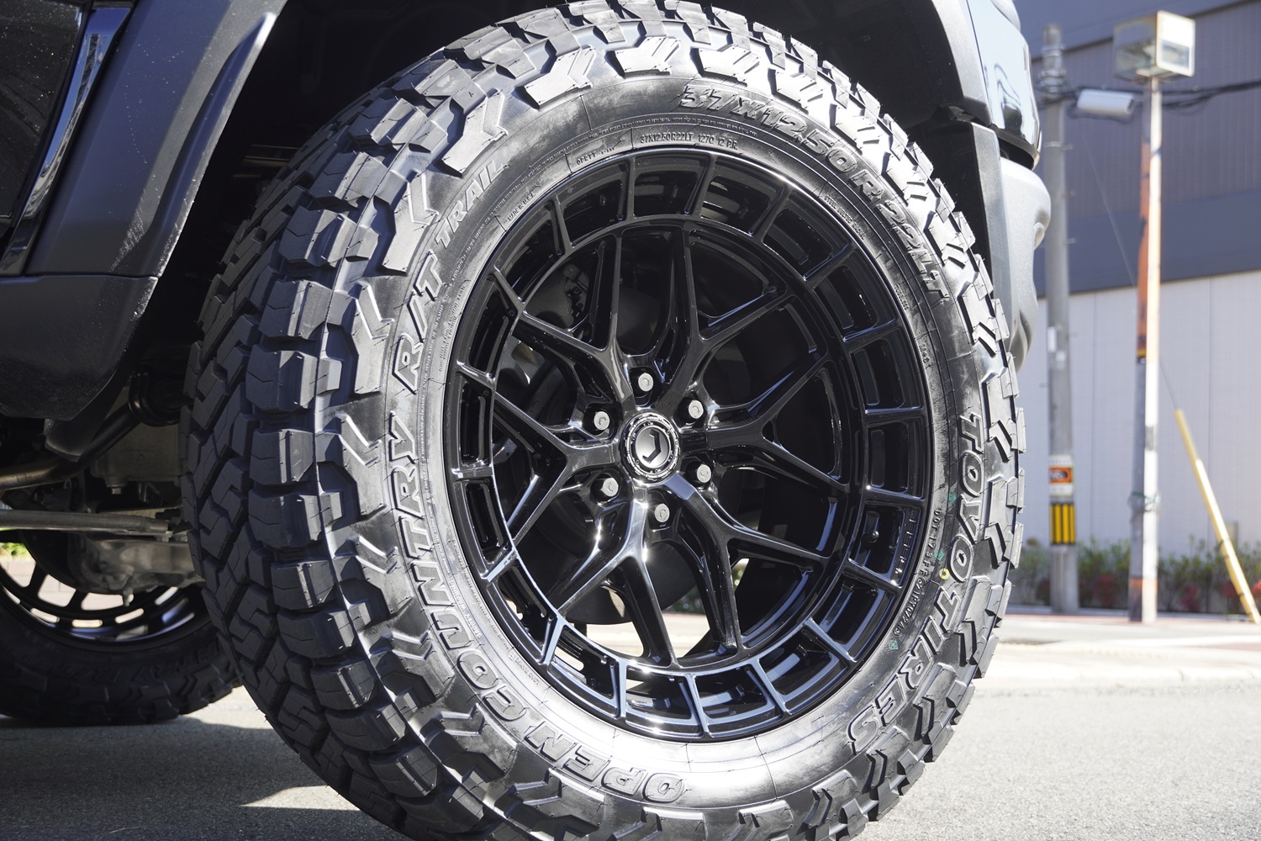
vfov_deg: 27.3
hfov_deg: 40.0
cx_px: 630
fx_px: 1734
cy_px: 420
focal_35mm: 50
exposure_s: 1/80
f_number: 5
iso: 100
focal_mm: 33
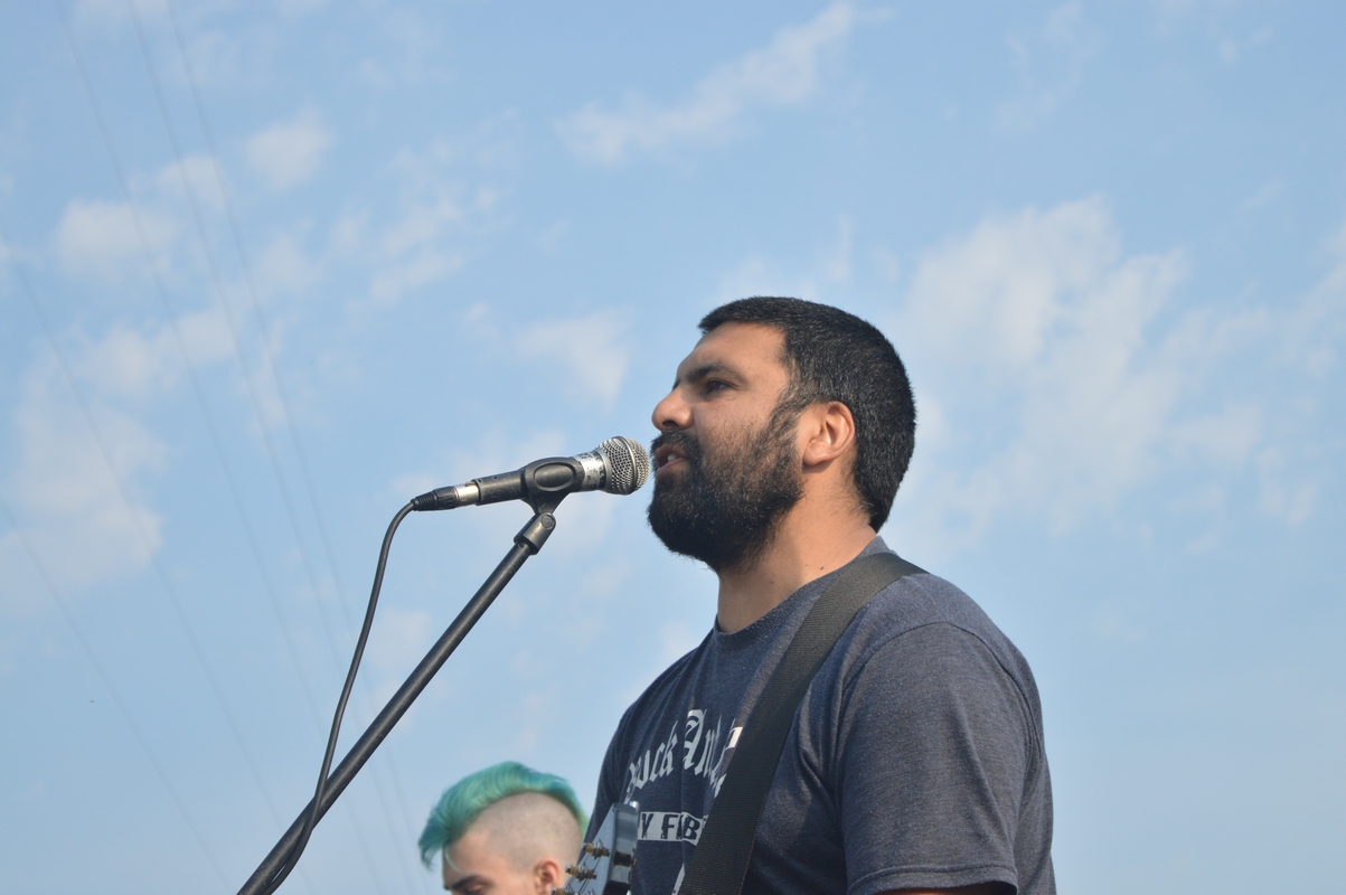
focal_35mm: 82
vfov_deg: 16.5
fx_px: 3082
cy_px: 448
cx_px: 673
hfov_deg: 24.6
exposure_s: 1/1250
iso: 400
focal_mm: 55
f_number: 5.6
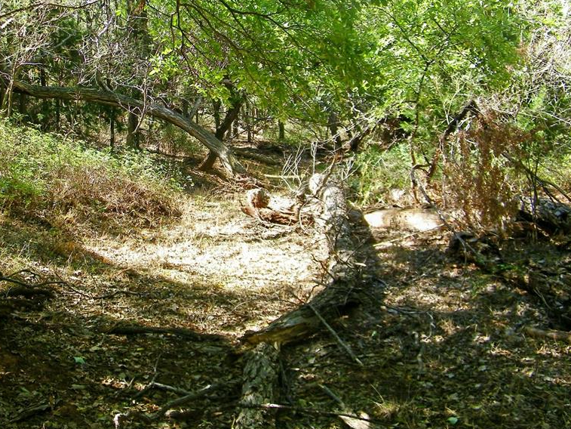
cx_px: 195
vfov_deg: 31.4
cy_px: 154
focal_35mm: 46
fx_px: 759
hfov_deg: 40.8
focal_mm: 6
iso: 80
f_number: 3.6
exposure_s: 1/125
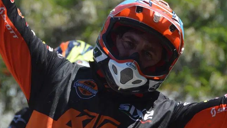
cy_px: 6
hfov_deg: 5.4
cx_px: 149
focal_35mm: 398
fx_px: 2395
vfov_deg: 3.0
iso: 400
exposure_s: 1/1250
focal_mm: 135
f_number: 5.6
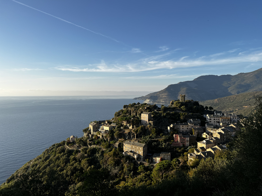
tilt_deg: -1.8
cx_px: 131
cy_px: 98
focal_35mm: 26
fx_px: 197
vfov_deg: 53.1
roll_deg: +0.0
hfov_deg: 67.3
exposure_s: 1/3356
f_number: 1.5
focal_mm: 5.7
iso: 50
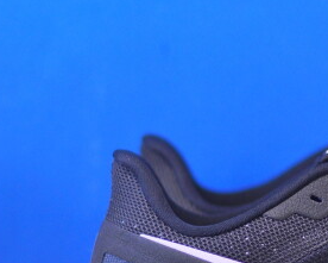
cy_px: 190
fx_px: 1981
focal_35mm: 204
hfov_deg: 9.3
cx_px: 402
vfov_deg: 7.6
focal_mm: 50
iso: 250
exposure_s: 1/320
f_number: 2.2
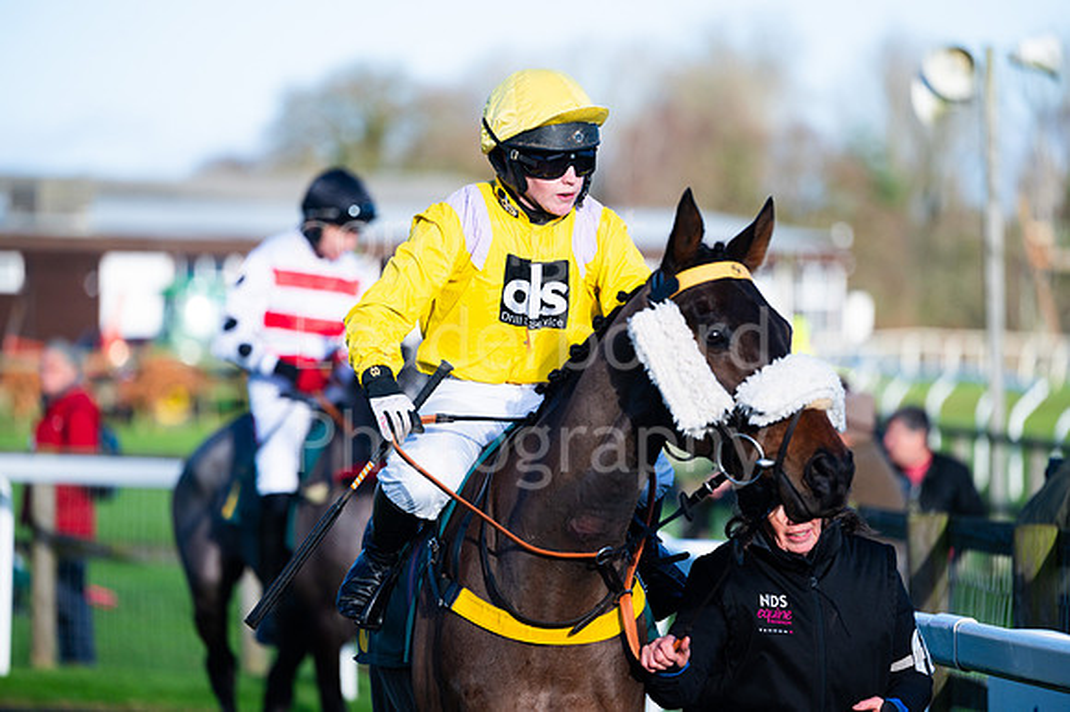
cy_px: 356
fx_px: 5941
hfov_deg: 10.3
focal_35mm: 200
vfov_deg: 6.9
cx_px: 535
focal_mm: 200
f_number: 3.2
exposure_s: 1/6400
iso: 320
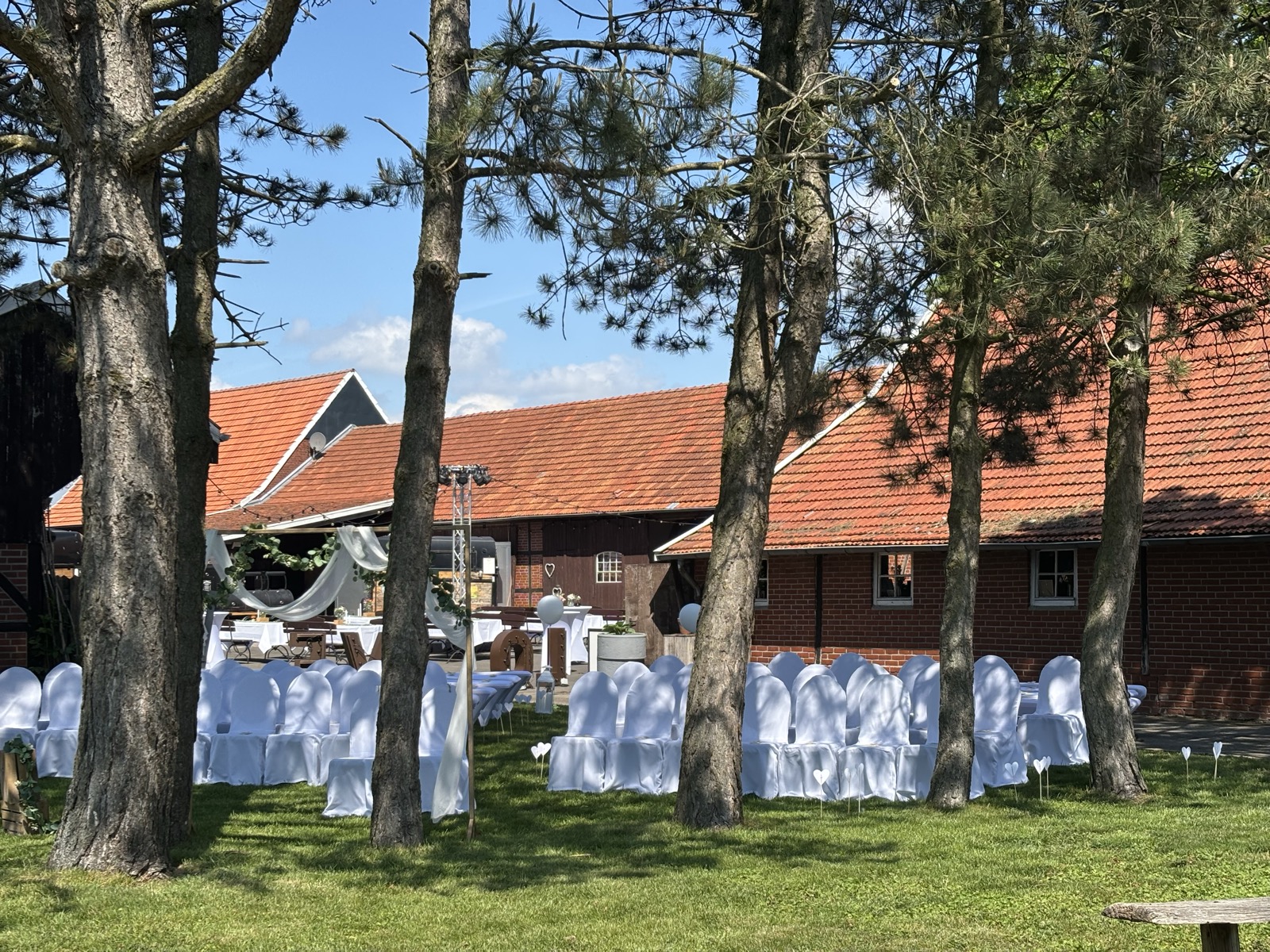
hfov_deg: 36.8
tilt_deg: +4.3
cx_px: 635
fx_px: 1908
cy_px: 476
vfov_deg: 28.0
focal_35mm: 52
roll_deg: +1.6
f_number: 1.6
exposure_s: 1/2062
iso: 40
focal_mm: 5.96
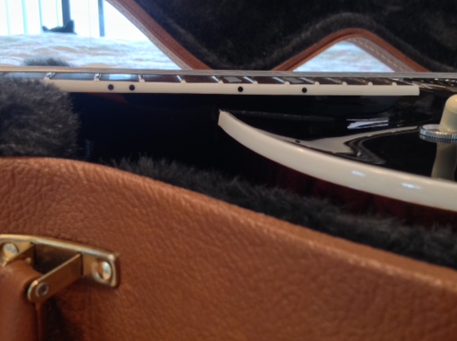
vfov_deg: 35.8
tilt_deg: -17.3
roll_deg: -1.5
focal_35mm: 40
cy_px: 152
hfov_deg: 46.9
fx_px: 527
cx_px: 233
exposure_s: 1/15
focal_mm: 4.28
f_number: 2.4
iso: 160
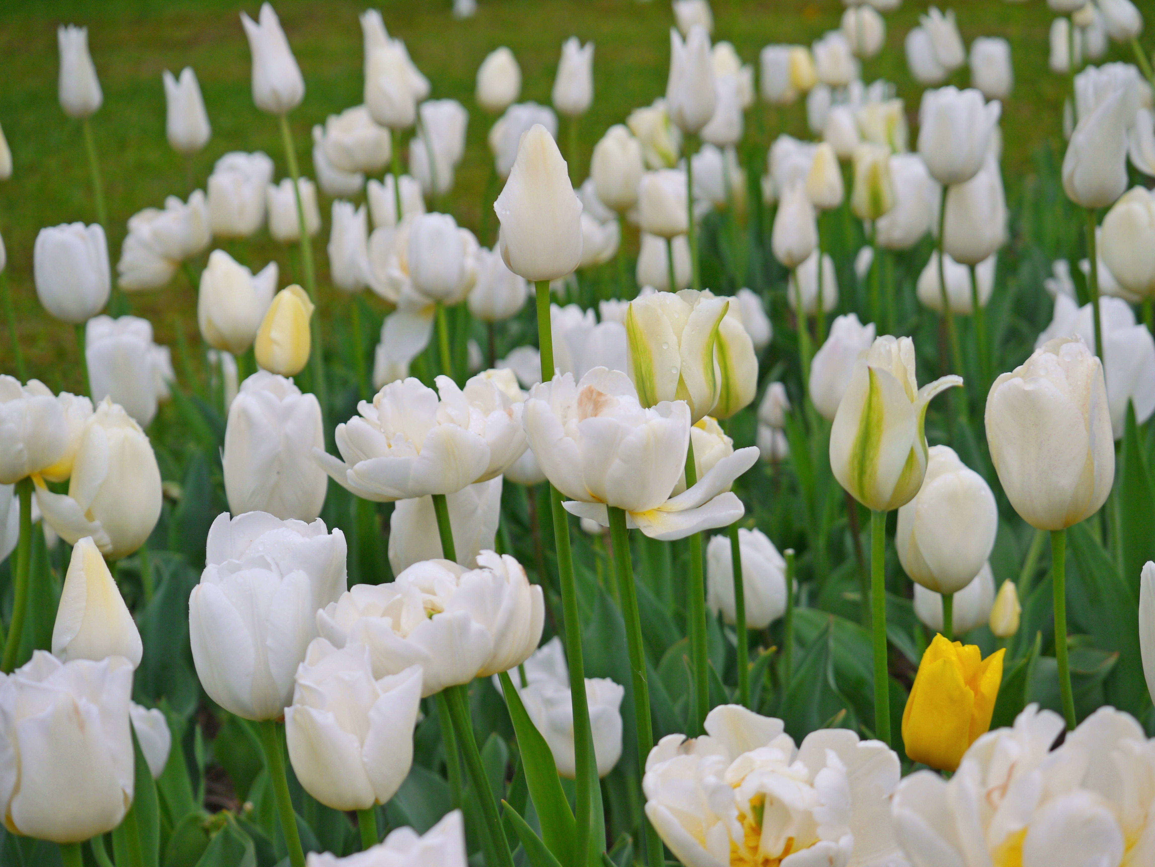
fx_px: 3004
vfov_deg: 16.4
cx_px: 578
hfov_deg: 21.8
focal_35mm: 90
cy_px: 434
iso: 160
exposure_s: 1/250
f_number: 5
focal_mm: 45
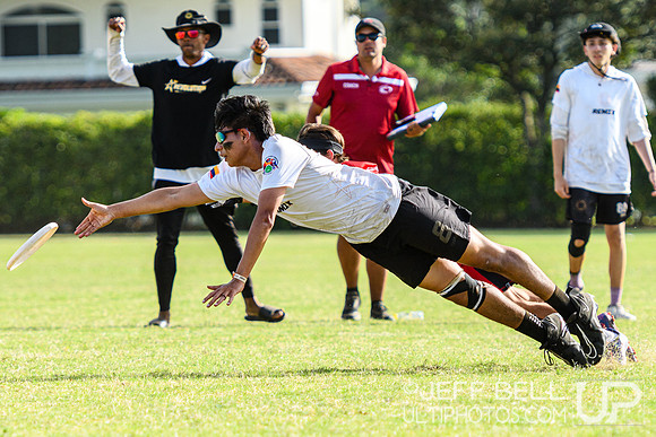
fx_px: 6932
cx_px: 328
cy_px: 286
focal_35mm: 380
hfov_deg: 5.4
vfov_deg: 3.6
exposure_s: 1/2000
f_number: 3.2
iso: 100
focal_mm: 155
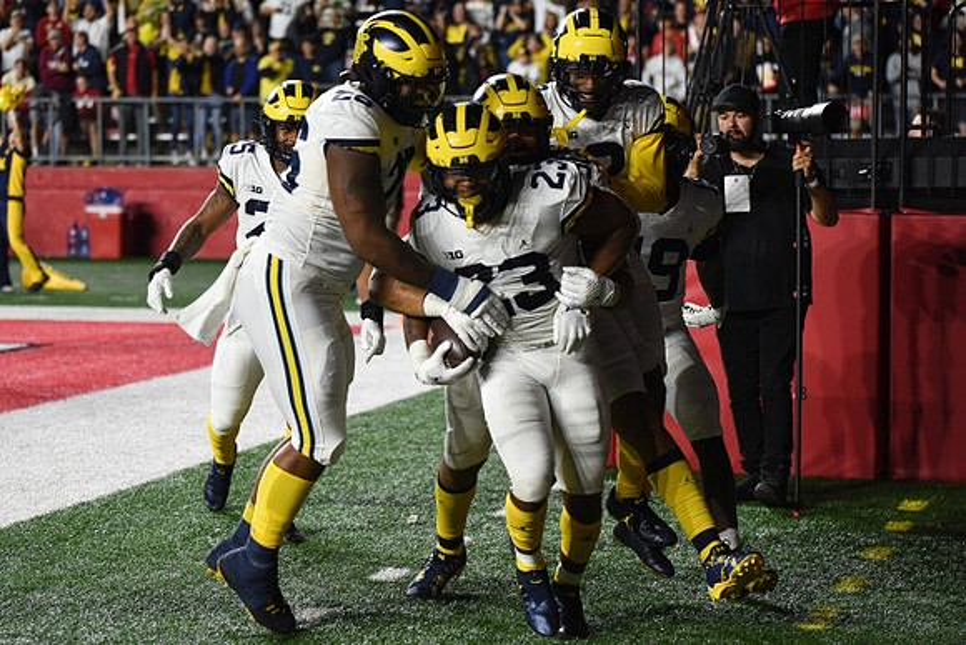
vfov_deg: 14.0
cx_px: 483
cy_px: 322
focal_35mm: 98
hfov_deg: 20.8
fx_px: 2630
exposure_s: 1/1000
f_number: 2.8
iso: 1600
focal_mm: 98
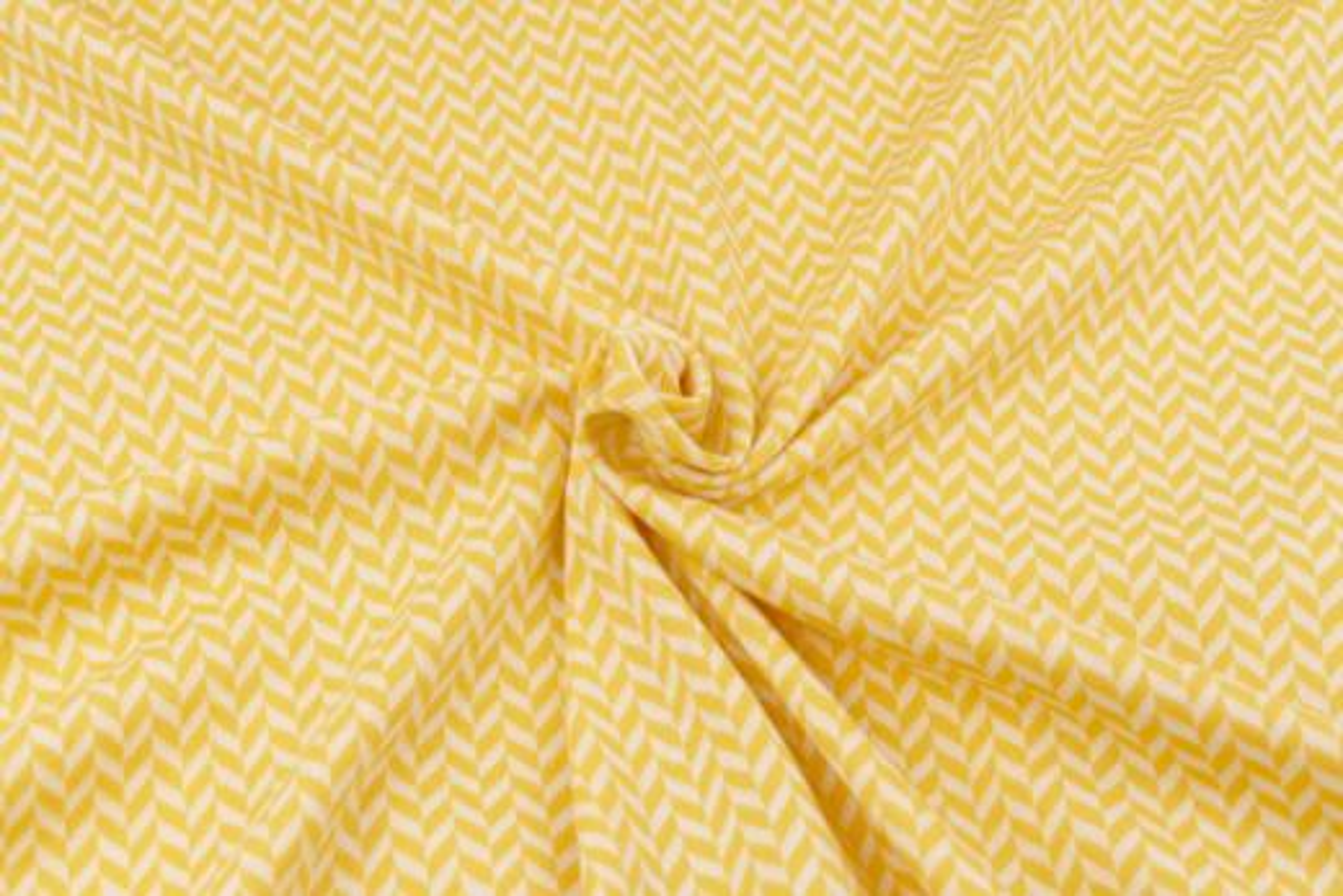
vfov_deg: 22.6
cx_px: 672
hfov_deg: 33.4
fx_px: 2239
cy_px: 448
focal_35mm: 60
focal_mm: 21.81
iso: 160
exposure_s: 1/80
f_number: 3.5
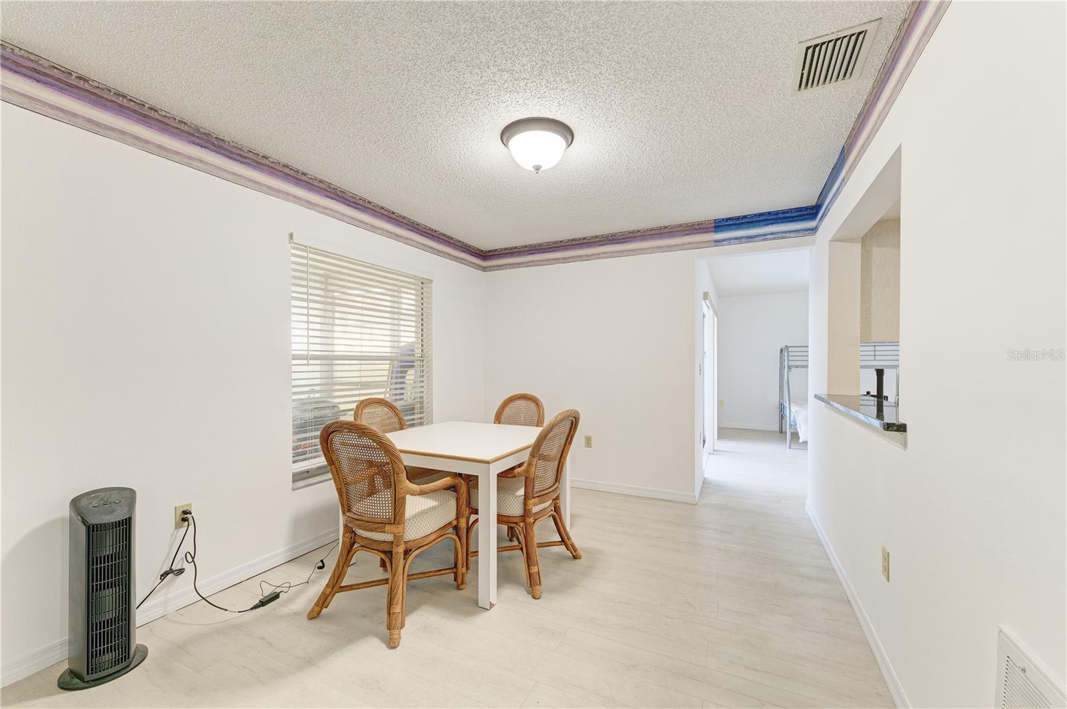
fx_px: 414
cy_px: 354
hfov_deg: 104.3
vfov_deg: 81.1
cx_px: 534
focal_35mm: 14
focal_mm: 14
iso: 400
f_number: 9
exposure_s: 1/4
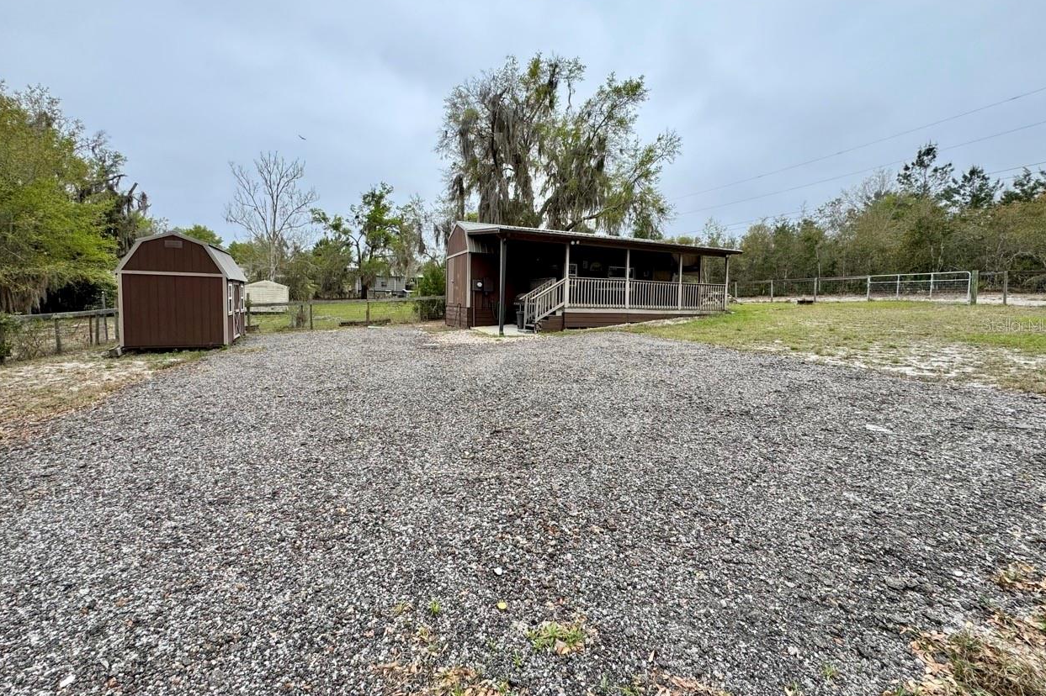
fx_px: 436
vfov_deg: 77.2
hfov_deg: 100.4
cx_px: 523
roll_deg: -2.3
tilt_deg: -4.0
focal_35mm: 15
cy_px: 324
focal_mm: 2.22
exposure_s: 1/587
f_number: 2.2
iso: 40
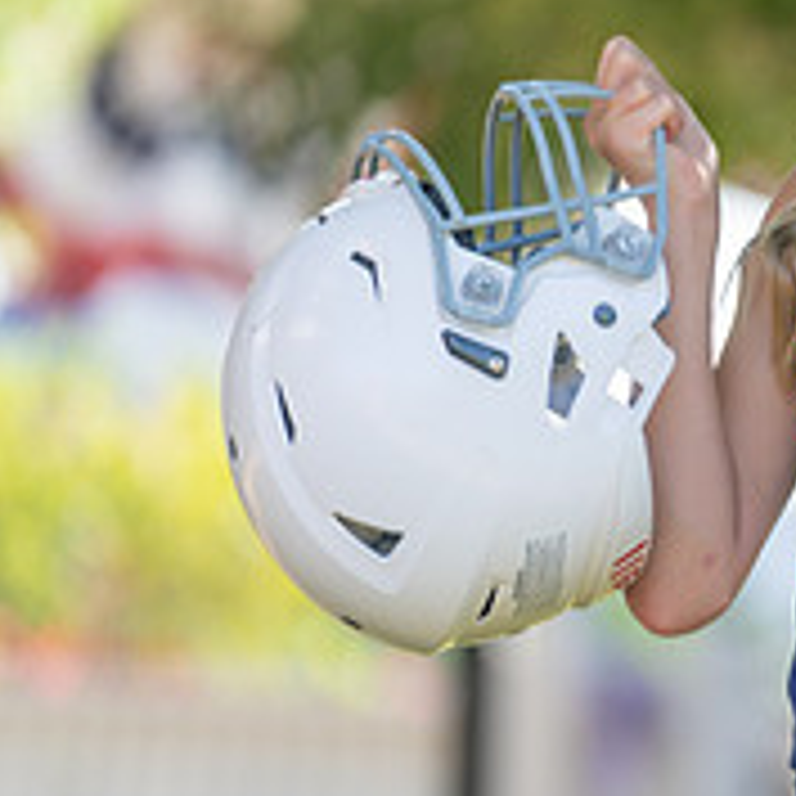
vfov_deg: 3.5
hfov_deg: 3.5
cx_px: 1048
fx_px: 13138
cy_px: 308
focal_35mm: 505
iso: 100
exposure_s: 1/320
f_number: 2.8
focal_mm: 181
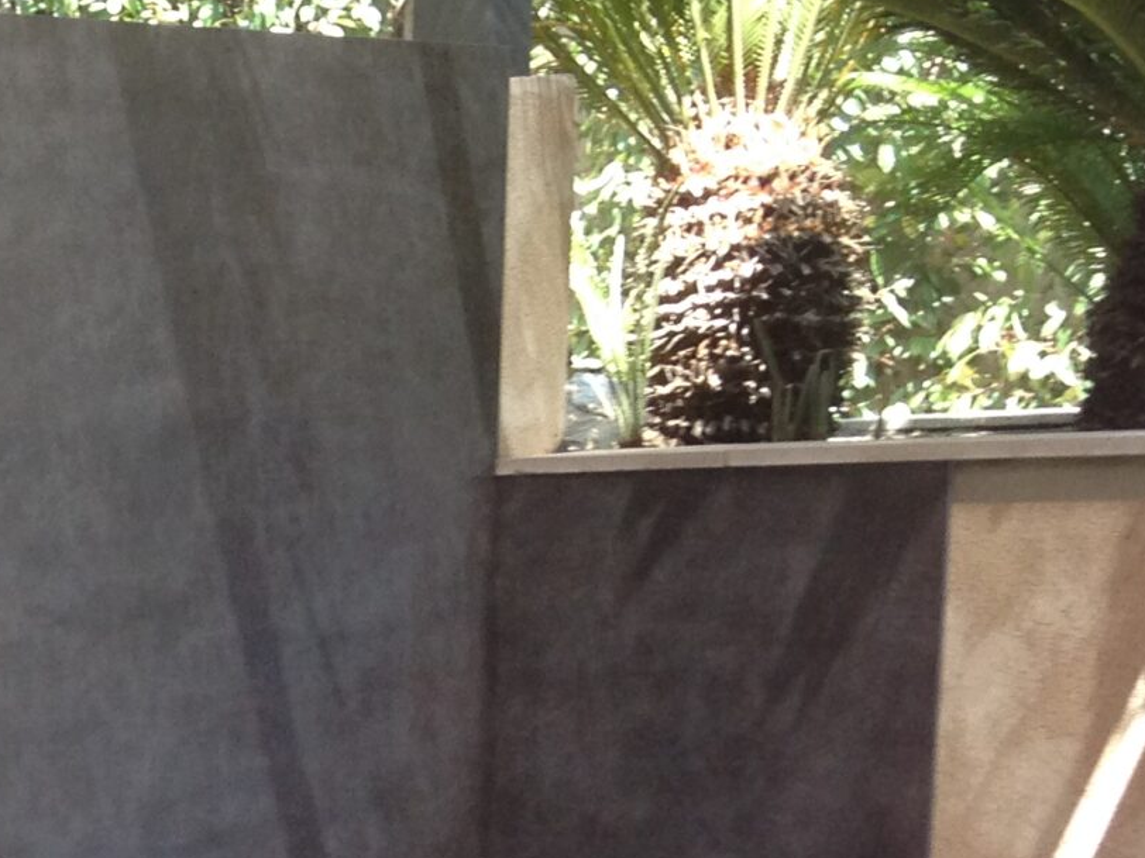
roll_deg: +1.1
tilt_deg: -8.4
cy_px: 1047
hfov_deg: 17.2
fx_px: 3440
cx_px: -515
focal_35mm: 104
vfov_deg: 13.8
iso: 80
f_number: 2.4
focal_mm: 4.12
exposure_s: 1/120
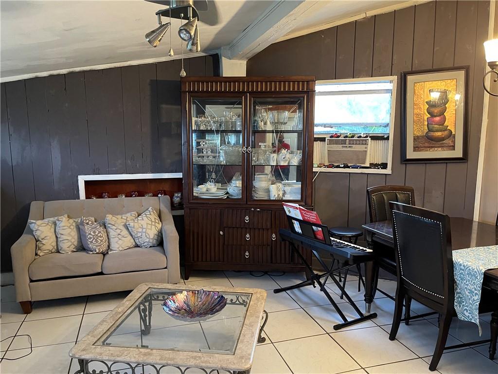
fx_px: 374
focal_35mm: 26
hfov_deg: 67.3
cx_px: 249
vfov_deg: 53.1
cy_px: 187
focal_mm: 5.1
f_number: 1.6
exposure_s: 1/30
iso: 500
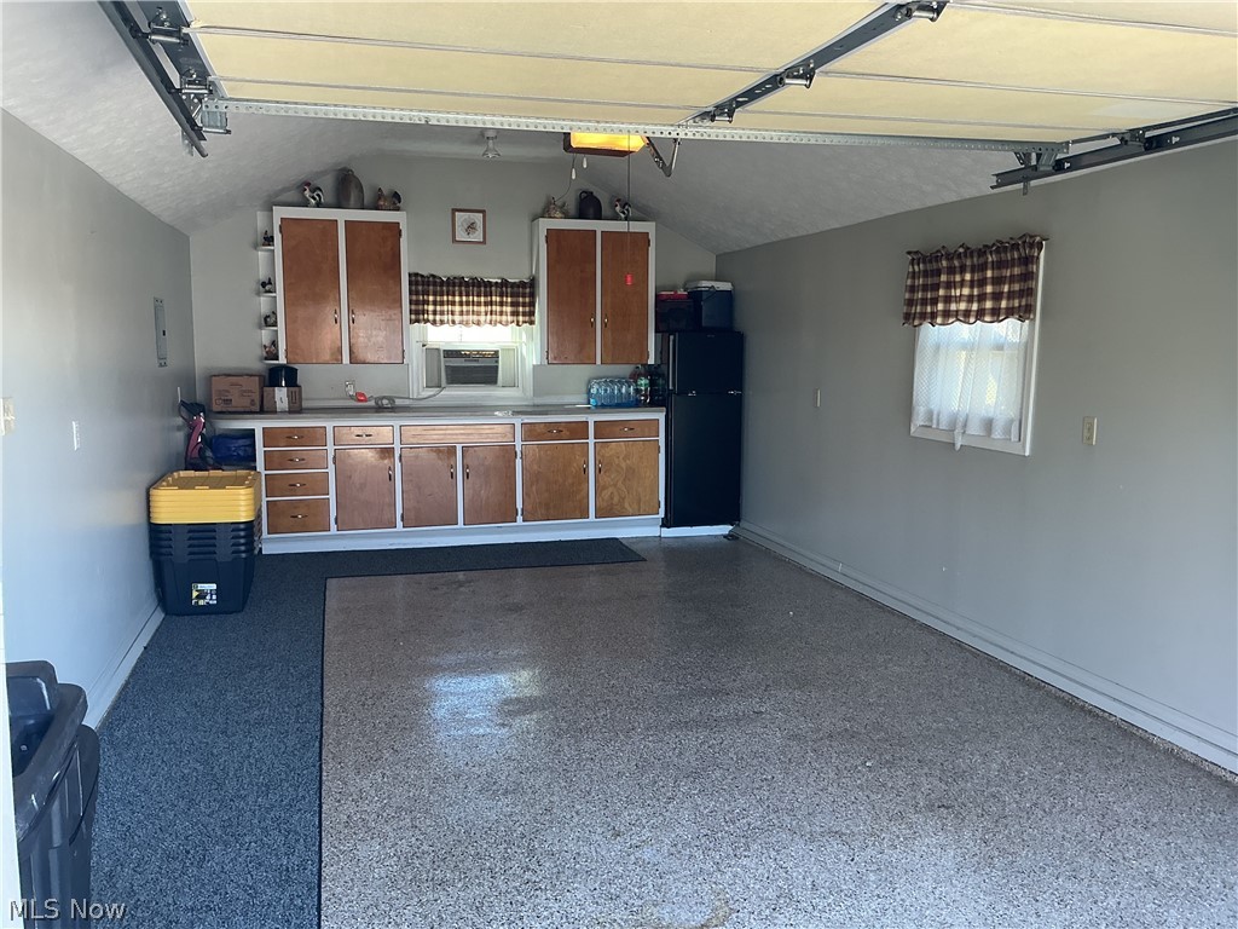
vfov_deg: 48.2
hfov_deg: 61.7
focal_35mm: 29
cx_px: 619
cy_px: 464
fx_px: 1037
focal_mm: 3
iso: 50
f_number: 1.8
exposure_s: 1/120
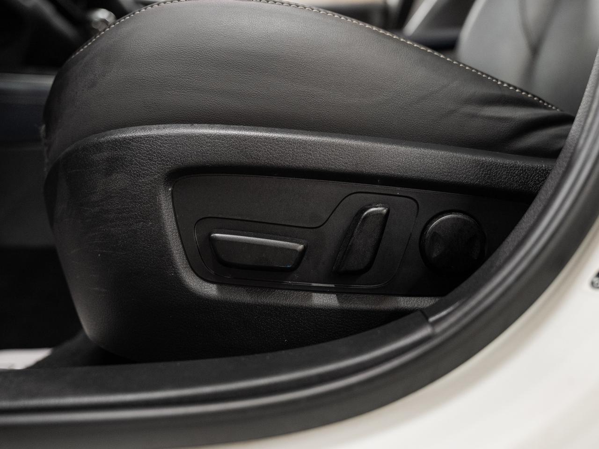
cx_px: 353
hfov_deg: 50.4
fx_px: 633
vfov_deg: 39.0
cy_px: 235
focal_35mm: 37
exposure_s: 1/40
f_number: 3.5
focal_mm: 32.3
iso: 800
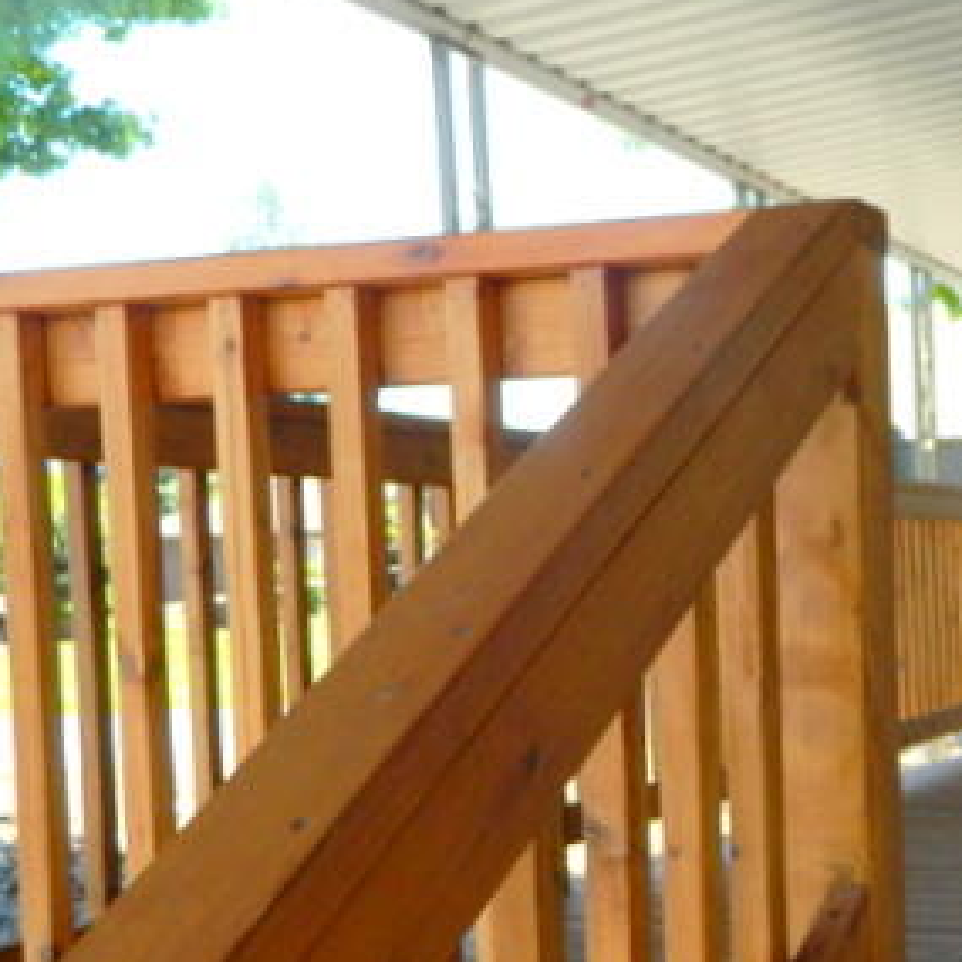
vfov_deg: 27.3
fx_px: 1949
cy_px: 722
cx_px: 905
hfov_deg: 26.6
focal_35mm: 62
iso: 80
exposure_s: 1/160
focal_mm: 4.5
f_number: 3.1
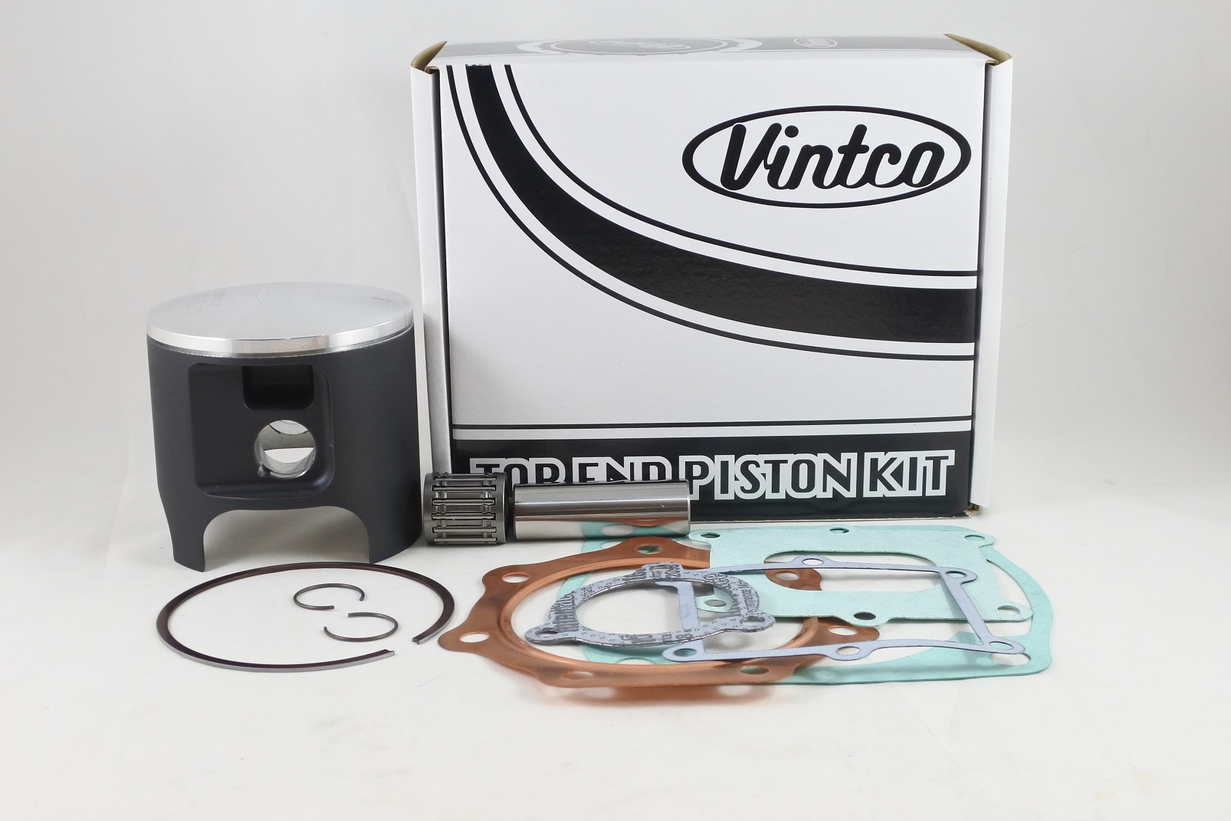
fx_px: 1231
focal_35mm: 36
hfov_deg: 53.1
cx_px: 616
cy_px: 410
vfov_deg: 36.9
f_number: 4
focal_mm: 13.7
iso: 500
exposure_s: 1/125
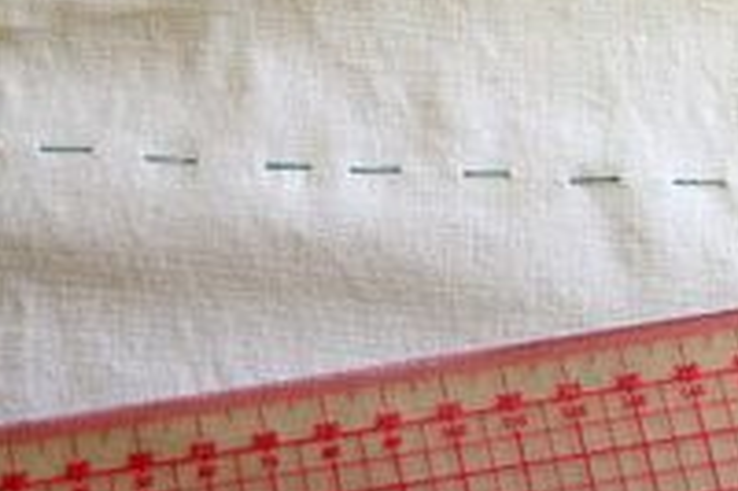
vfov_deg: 11.7
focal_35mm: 117
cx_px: 332
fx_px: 2396
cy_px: 127
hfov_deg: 17.5
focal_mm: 26
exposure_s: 1/100
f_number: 5
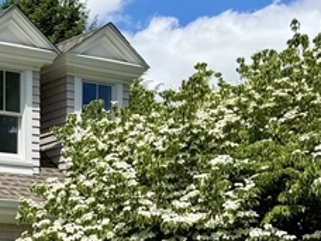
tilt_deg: -3.2
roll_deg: +0.9
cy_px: 402
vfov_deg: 12.7
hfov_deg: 16.8
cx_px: -138
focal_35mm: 108
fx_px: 1002
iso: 80
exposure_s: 1/3584
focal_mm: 6.76
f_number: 1.78
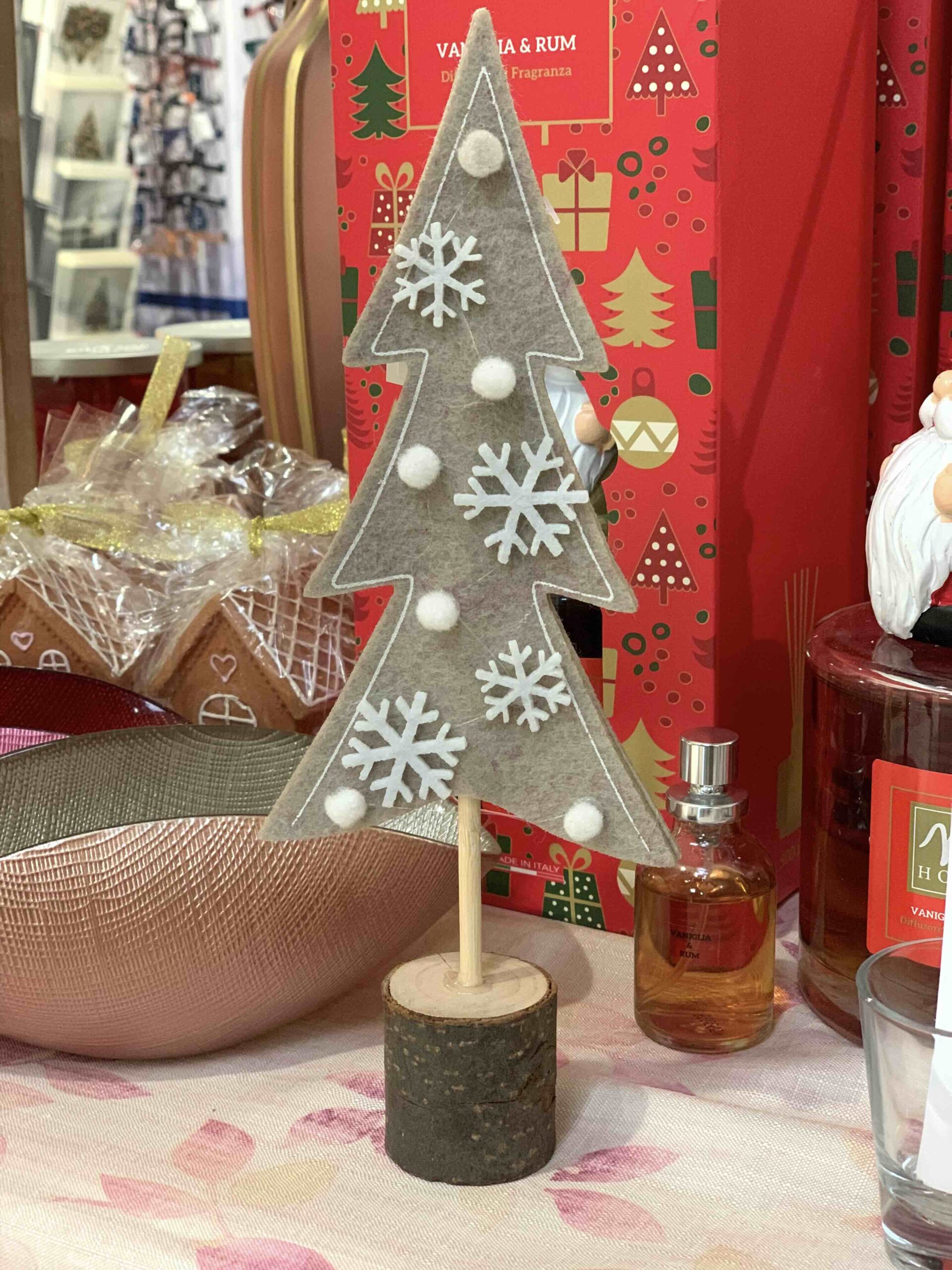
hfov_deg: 28.0
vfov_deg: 36.8
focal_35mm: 52
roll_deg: +0.0
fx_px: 1907
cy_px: 635
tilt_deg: -14.3
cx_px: 476
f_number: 2.4
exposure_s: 1/50
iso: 250
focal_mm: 6
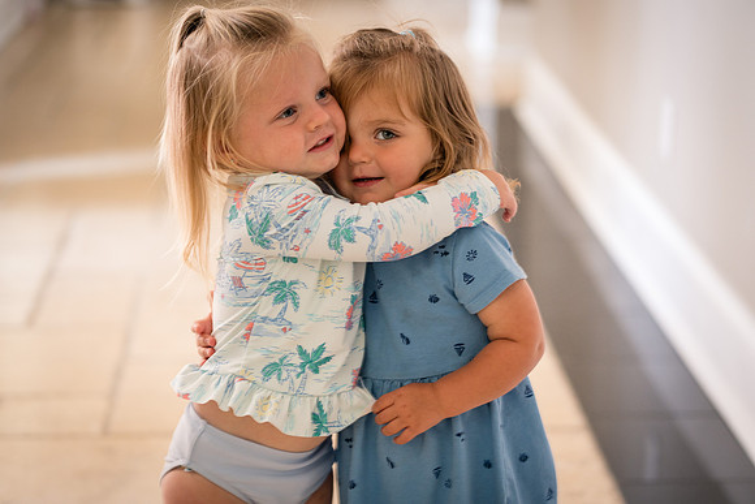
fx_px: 1783
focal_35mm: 85
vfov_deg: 16.1
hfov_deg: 23.9
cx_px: 378
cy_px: 252
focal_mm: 85
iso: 800
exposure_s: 1/160
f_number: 2.8
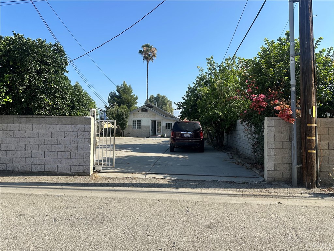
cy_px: 126
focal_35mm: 24
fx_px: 232
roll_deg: -1.0
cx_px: 167
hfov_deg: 71.6
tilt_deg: -0.3
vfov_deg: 56.8
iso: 80
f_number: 1.78
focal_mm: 6.86
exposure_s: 1/3155
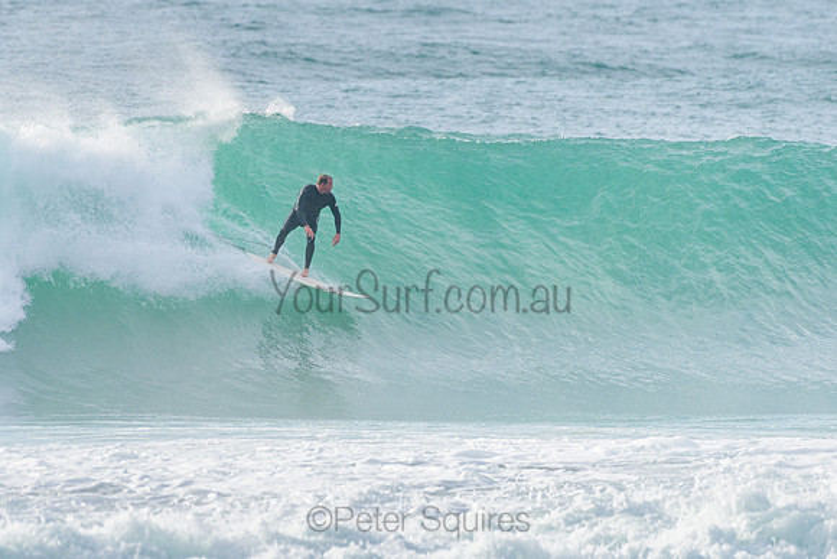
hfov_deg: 3.4
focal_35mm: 612
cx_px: 325
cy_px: 246
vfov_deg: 2.2
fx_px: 14238
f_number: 5.6
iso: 400
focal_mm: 500
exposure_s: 1/2000
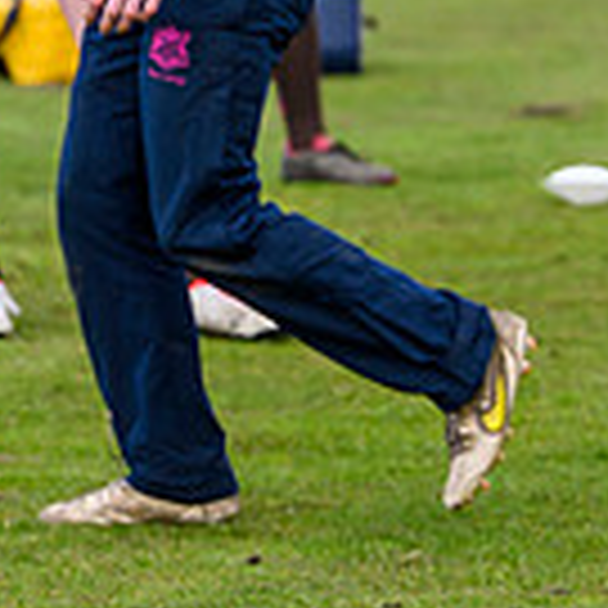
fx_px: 10433
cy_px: 26
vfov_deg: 3.3
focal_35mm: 525
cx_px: -648
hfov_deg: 3.3
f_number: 3.2
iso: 250
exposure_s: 1/1250
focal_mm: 94
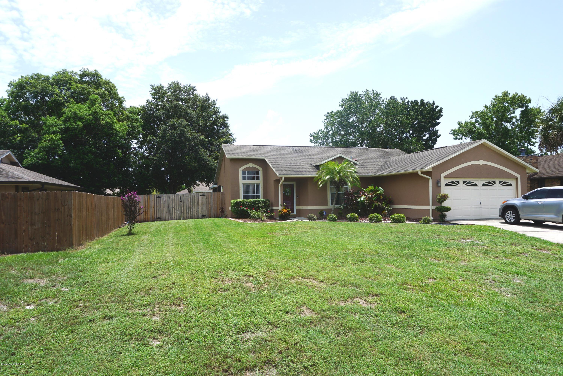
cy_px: 188
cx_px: 282
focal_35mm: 24
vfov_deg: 53.2
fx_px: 375
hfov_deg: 73.7
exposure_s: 1/160
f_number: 11
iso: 100
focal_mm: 16
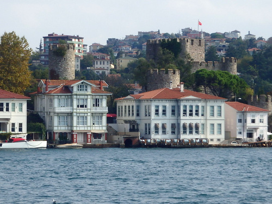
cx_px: 136
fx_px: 1099
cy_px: 102
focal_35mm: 140
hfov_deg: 14.1
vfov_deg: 10.6
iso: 125
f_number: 5.9
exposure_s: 1/500
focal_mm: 25
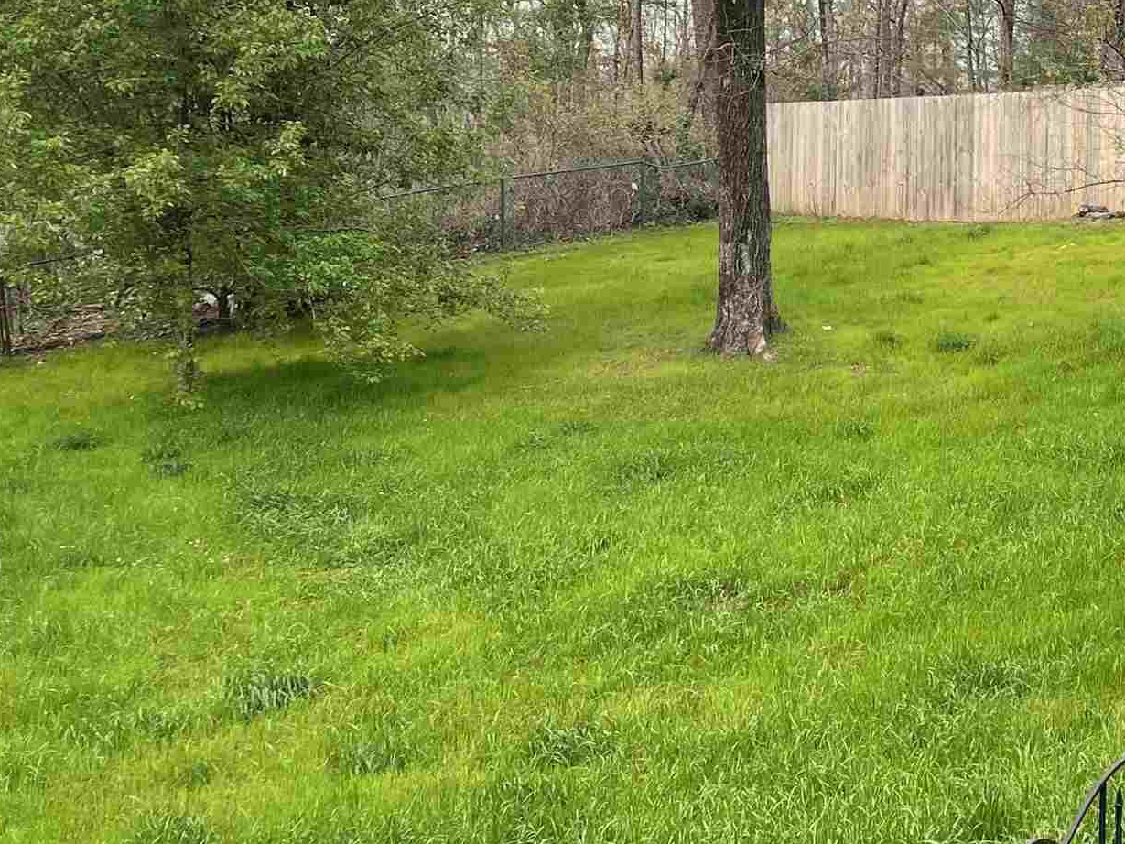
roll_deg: -1.5
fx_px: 2113
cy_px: 362
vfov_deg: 22.6
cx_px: 925
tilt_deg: -6.4
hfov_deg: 29.1
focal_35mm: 65
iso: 32
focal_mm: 4.2
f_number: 1.6
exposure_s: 1/609
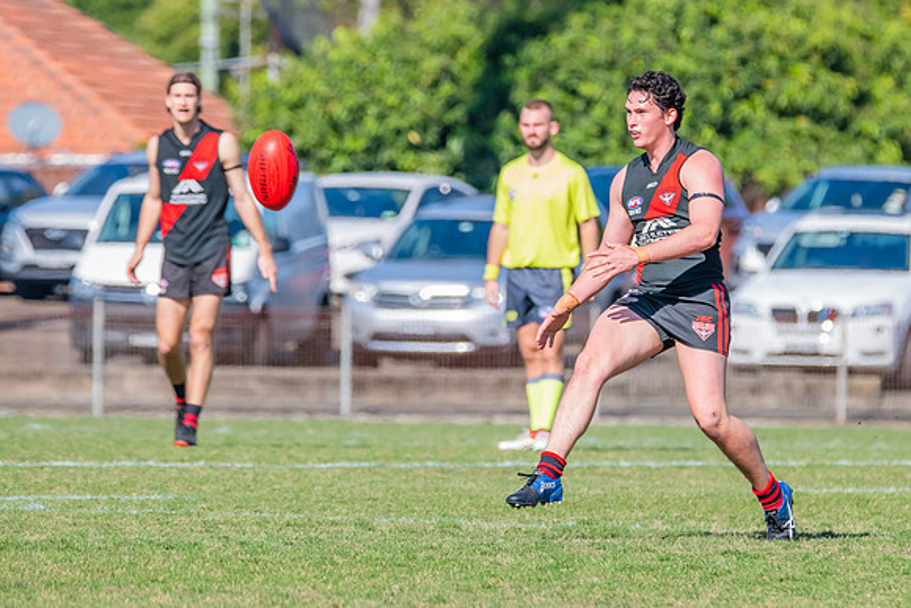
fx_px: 15420
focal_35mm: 609
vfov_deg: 2.3
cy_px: 285
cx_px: 637
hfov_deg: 3.4
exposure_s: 1/1600
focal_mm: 400
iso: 800
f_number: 9
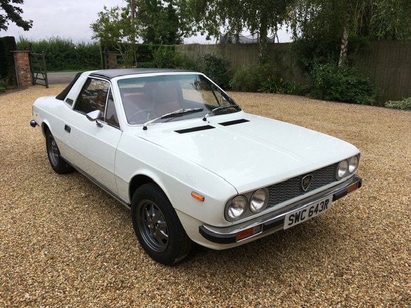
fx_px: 344
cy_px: 154
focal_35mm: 29
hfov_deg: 61.7
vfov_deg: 48.2
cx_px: 206
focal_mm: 4.15
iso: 25
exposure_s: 1/1183
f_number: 2.2
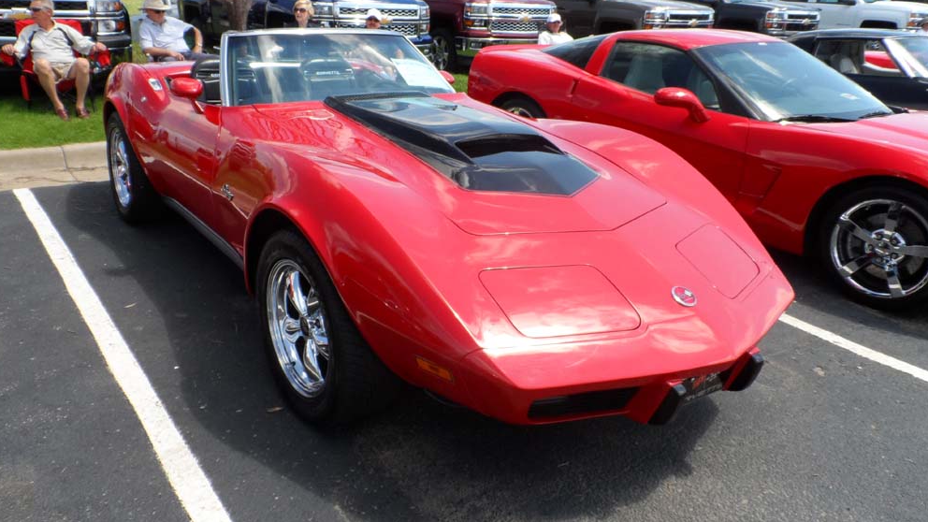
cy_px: 241
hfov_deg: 69.8
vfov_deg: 42.9
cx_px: 453
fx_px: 664
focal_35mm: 27
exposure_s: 1/350
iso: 80
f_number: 4.5
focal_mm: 4
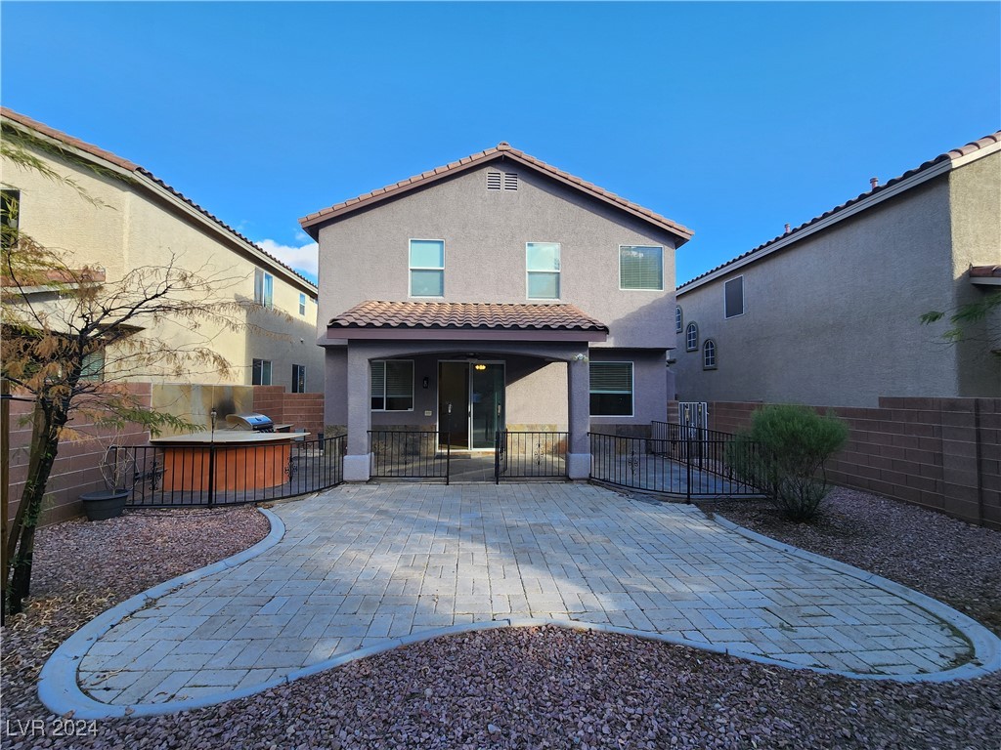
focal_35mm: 13
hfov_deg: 106.2
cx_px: 500
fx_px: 376
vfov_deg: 89.9
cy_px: 375
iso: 50
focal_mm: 2.2
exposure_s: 1/485
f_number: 2.2
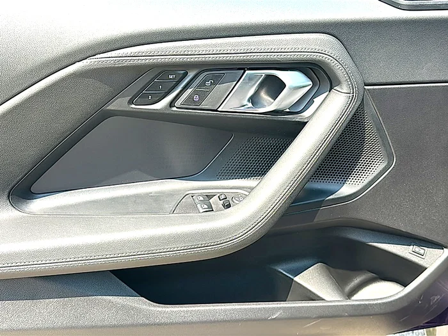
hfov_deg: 43.9
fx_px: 557
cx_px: 224
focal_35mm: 43
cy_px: 168
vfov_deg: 33.6
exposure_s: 1/530
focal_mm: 6.86
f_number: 1.78
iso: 80
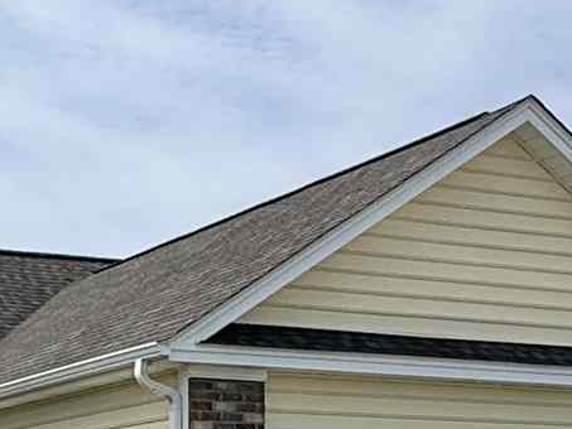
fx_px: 1570
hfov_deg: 20.5
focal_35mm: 95
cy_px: 495
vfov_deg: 15.1
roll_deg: +0.5
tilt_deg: +3.2
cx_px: 140
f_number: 2.2
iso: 50
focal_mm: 2.22
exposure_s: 1/2976
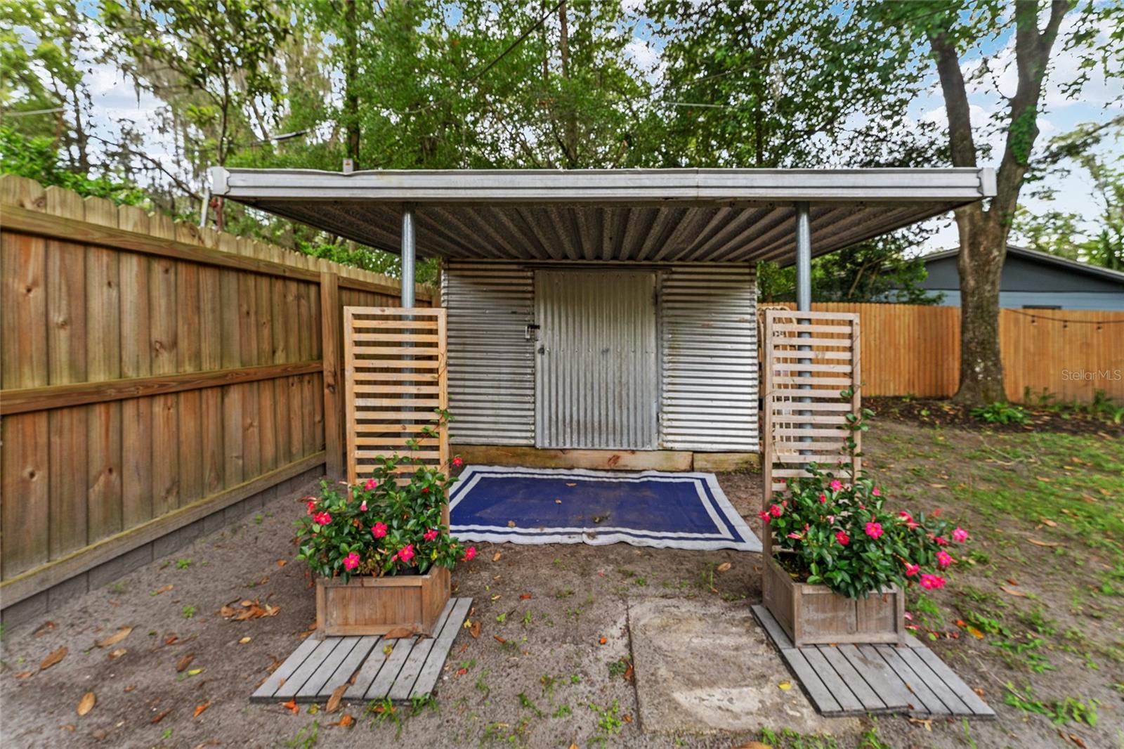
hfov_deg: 104.3
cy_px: 374
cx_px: 562
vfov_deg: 81.2
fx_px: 437
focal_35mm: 14
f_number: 7.1
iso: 400
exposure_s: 1/100
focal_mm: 14
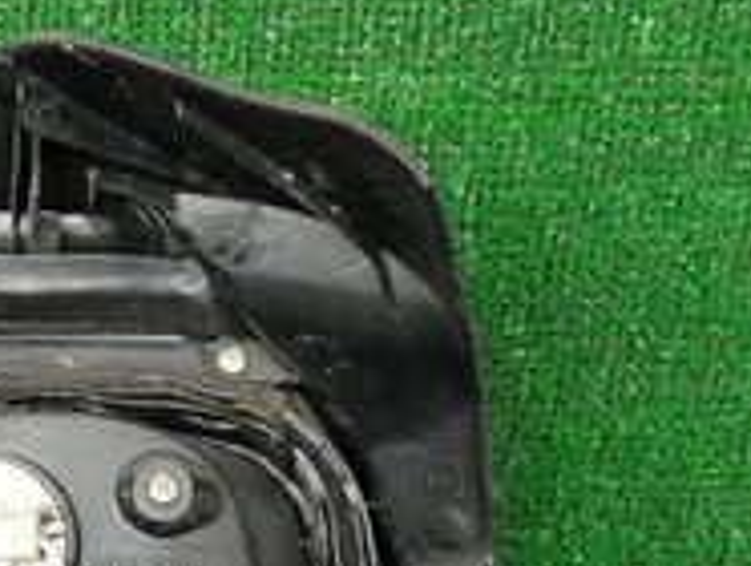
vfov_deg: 13.5
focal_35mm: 103
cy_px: 857
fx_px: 2237
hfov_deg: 18.4
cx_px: -40
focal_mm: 5.79
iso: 200
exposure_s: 1/50
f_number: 2.4
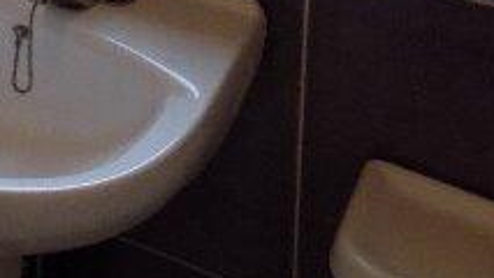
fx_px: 1232
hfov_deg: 19.4
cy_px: -408
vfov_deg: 10.8
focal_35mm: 94
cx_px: -278
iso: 250
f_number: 3.1
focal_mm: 4
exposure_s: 1/30
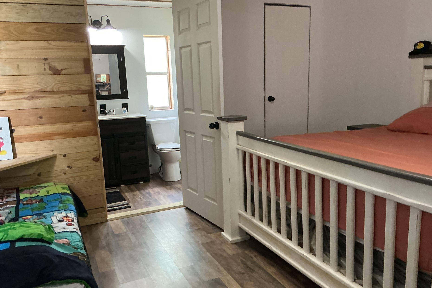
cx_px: 215
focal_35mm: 31
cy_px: 151
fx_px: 372
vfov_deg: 42.3
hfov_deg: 60.3
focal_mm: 3
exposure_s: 1/60
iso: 250
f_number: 1.8
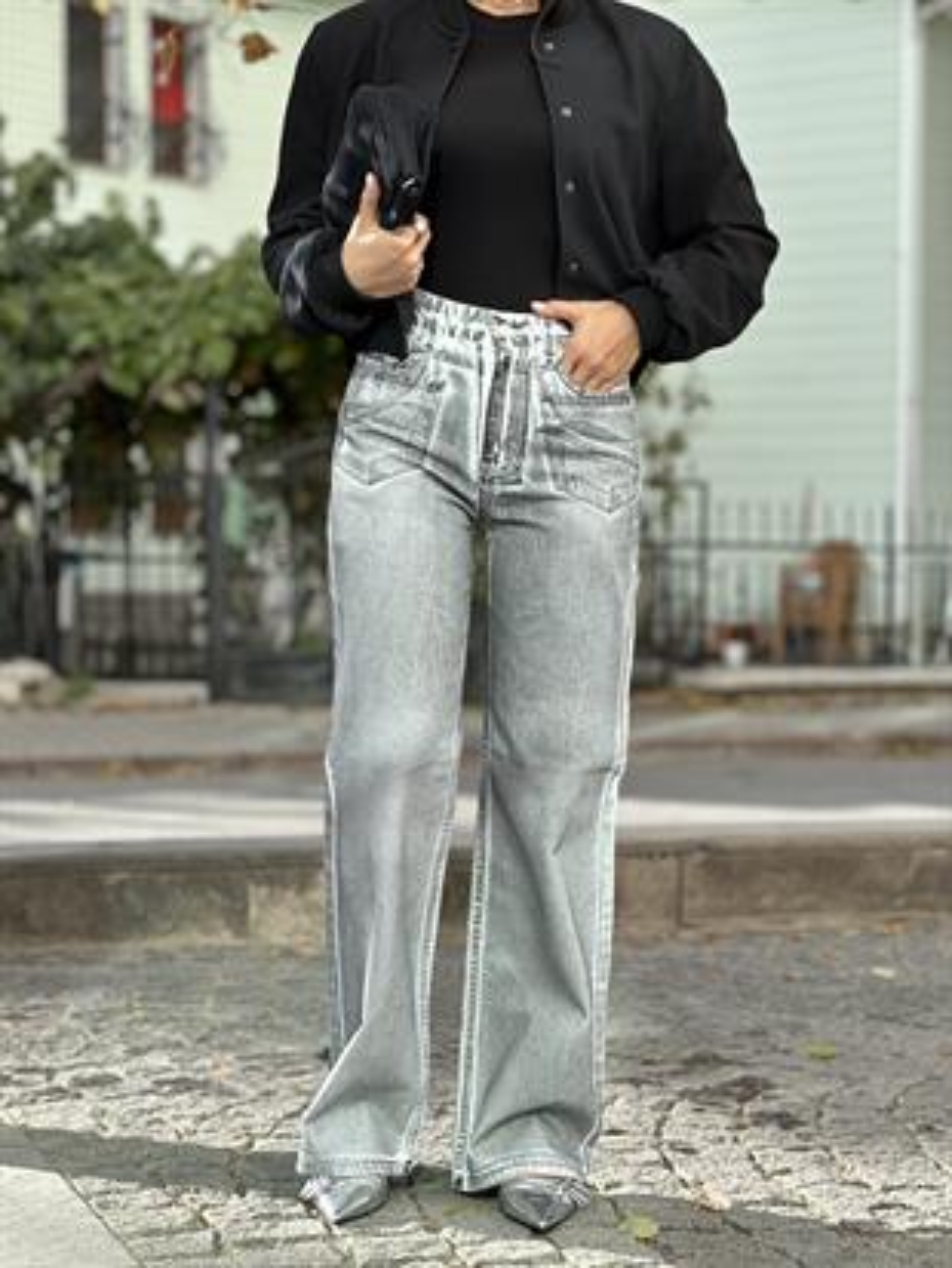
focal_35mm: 77
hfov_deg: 19.1
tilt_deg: -2.4
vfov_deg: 25.3
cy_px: 634
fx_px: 2822
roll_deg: +0.0
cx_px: 476
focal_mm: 9
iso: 25
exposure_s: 1/267
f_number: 2.8
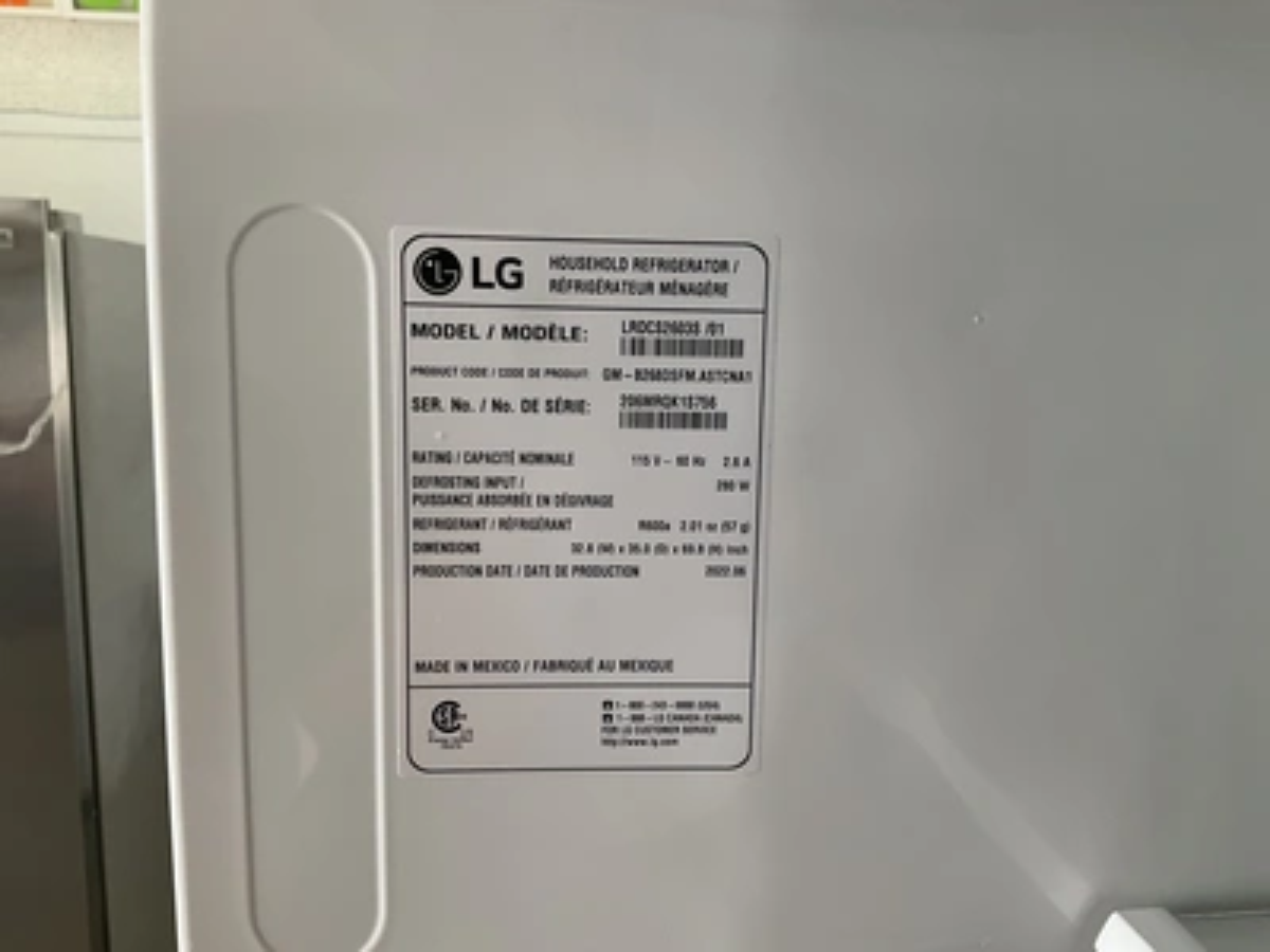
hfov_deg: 61.7
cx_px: 635
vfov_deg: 48.2
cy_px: 476
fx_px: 1064
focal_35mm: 29
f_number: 1.8
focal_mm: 3
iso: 64
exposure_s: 1/60
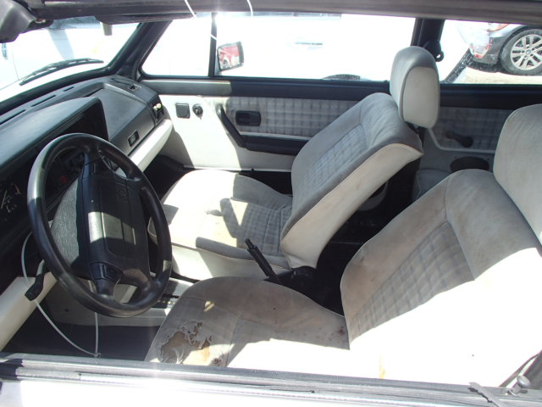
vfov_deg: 49.7
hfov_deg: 63.4
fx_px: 438
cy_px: 204
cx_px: 271
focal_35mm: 28
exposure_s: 1/250
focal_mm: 5
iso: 100
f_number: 3.9
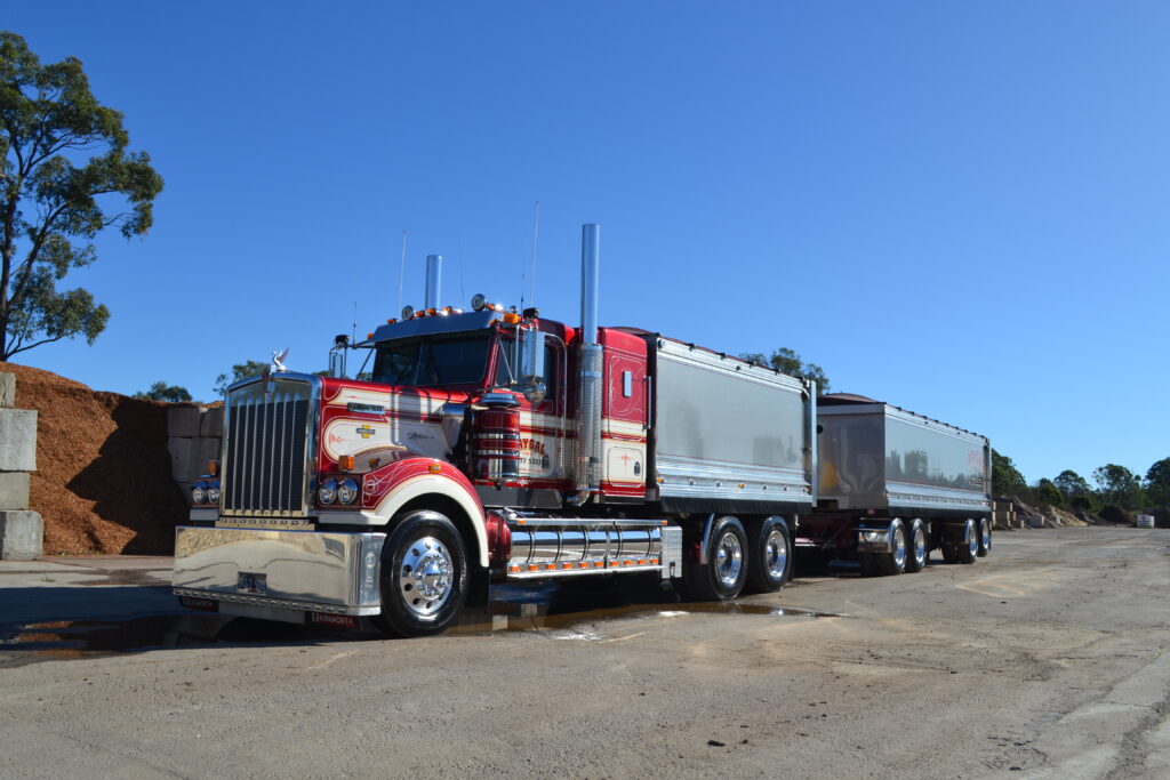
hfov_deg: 67.4
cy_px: 390
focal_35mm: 27
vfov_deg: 47.9
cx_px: 585
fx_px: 878
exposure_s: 1/250
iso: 100
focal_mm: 18
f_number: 8
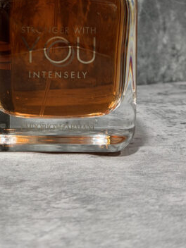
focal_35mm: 109
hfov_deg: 13.4
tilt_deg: -5.6
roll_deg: -0.2
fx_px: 781
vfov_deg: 17.7
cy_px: 19
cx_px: -4
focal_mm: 6.76
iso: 500
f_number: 1.78
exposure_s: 1/30
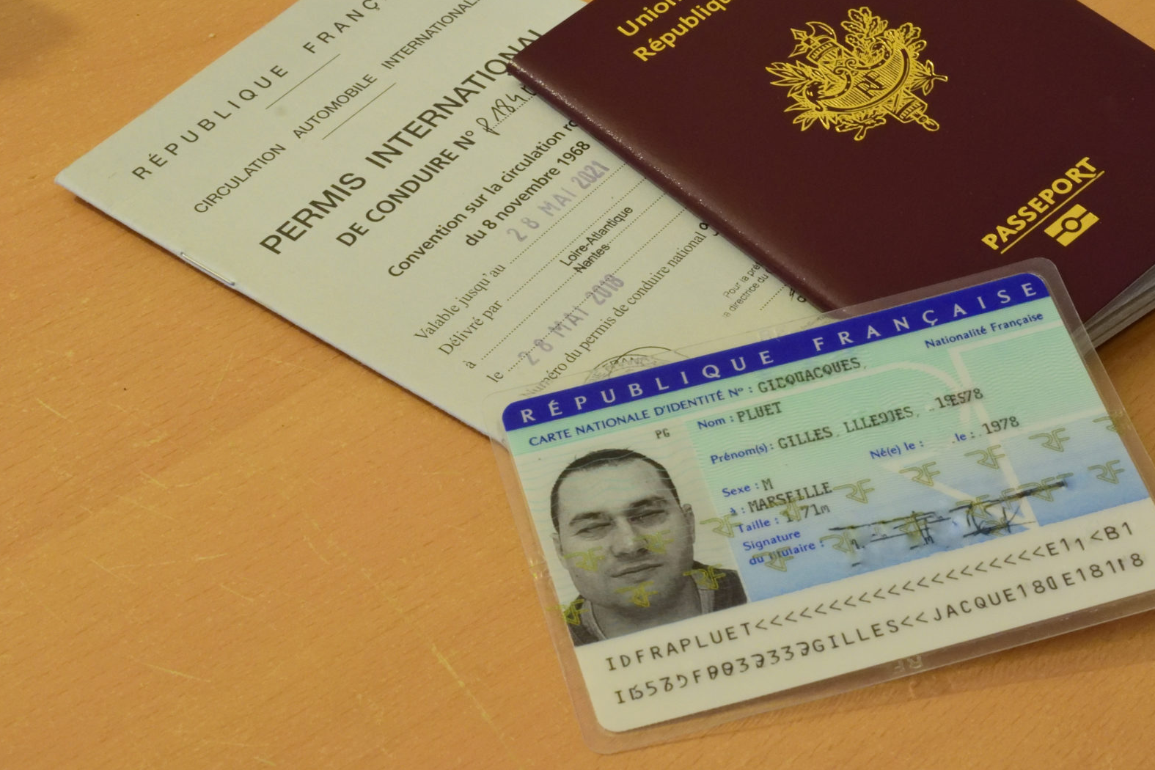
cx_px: 699
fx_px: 2502
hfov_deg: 25.9
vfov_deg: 17.5
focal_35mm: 78
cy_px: 280
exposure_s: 1/2
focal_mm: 40
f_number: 22
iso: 1600
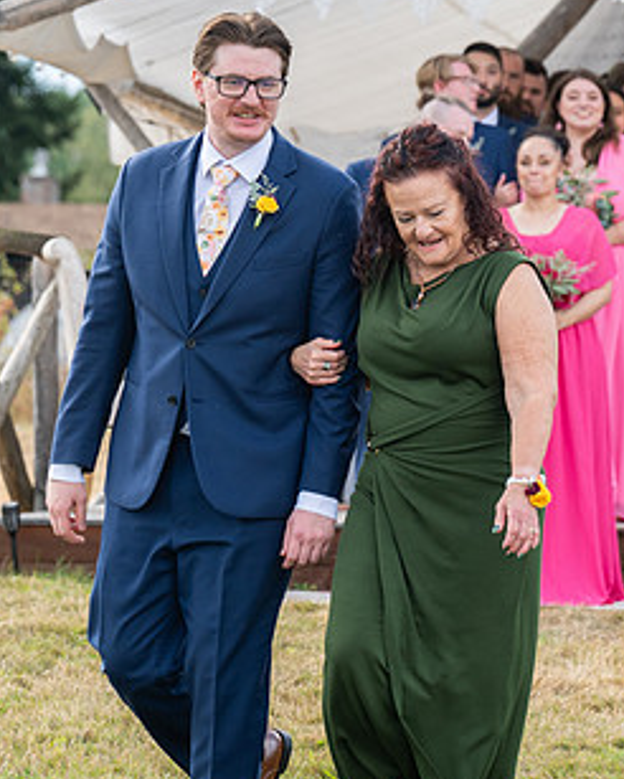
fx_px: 5189
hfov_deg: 6.9
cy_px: 414
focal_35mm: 225
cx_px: 245
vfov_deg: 8.6
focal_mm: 109
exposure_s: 1/640
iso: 400
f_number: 4.5
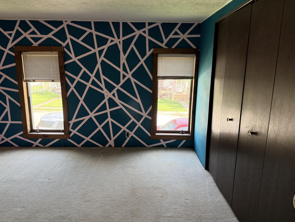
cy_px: 111
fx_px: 205
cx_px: 148
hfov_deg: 71.6
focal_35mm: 24
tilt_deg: -10.9
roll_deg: -1.2
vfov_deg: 56.8
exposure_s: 1/103
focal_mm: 6.76
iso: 200
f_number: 1.78
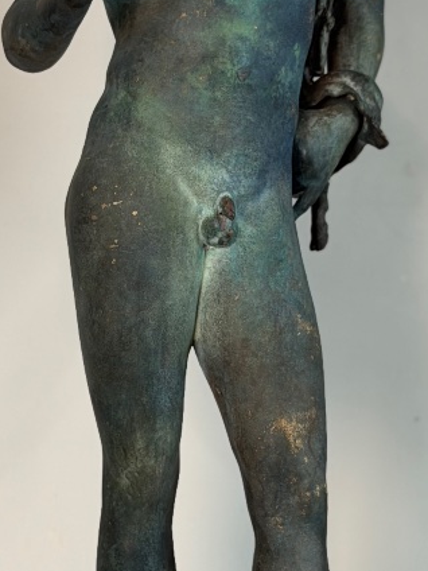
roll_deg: +0.1
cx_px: 238
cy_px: 279
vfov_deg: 14.5
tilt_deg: +4.7
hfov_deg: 10.9
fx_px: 2242
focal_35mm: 136
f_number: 1.78
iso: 100
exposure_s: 1/50
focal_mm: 6.76
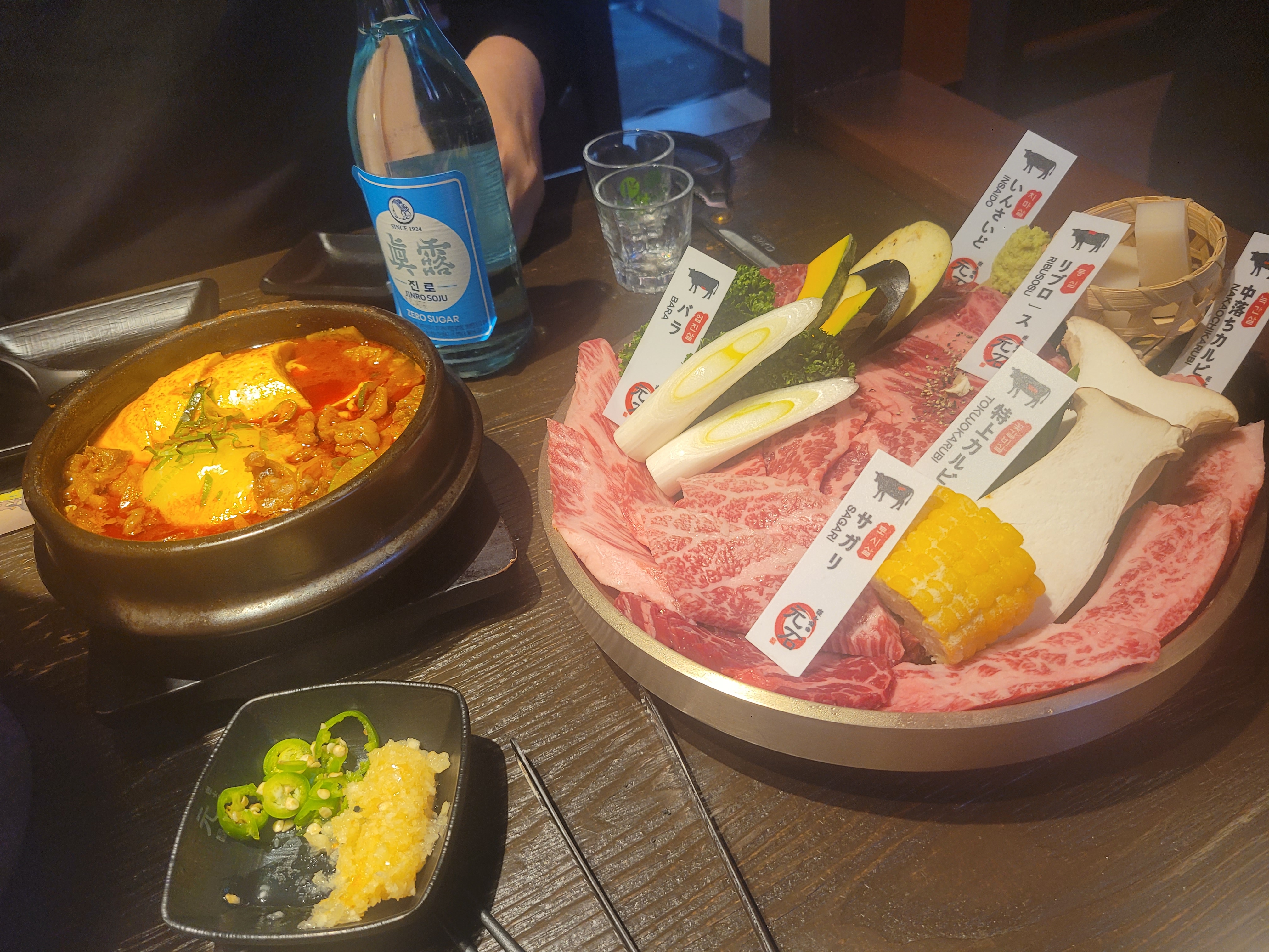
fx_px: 953
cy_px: 476
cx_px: 634
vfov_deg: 53.1
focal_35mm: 26
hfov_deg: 67.3
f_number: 1.8
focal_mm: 5.4
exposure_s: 1/60
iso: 160
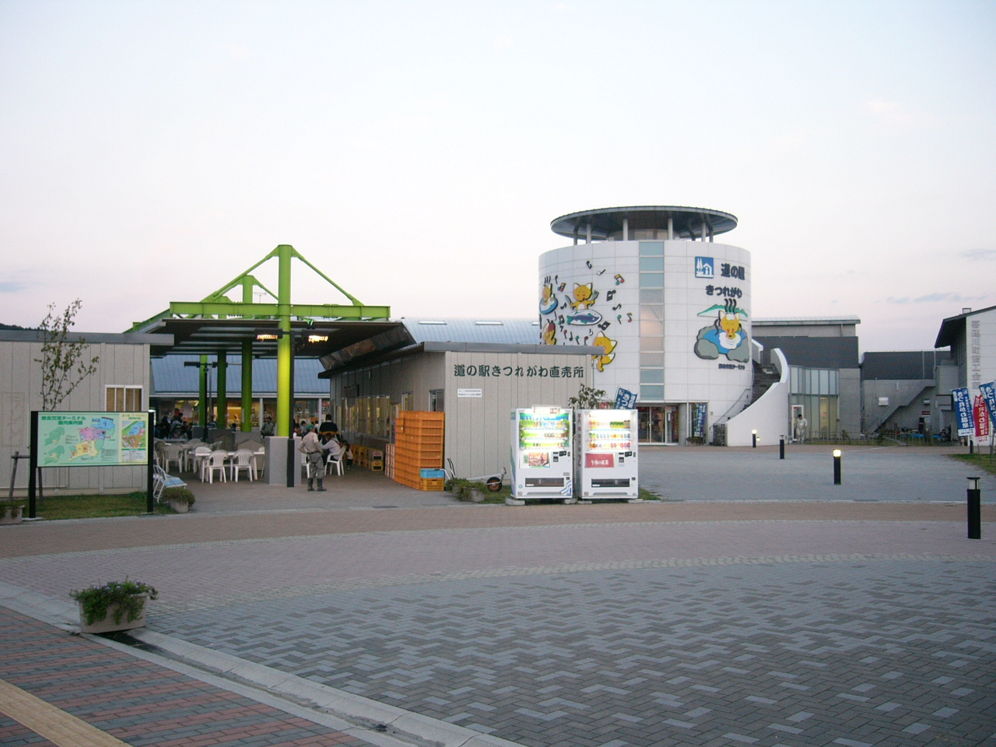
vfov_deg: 40.7
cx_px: 498
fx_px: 1007
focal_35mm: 35
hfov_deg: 52.6
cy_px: 374
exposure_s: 1/30
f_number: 2.8
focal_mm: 5.8
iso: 100
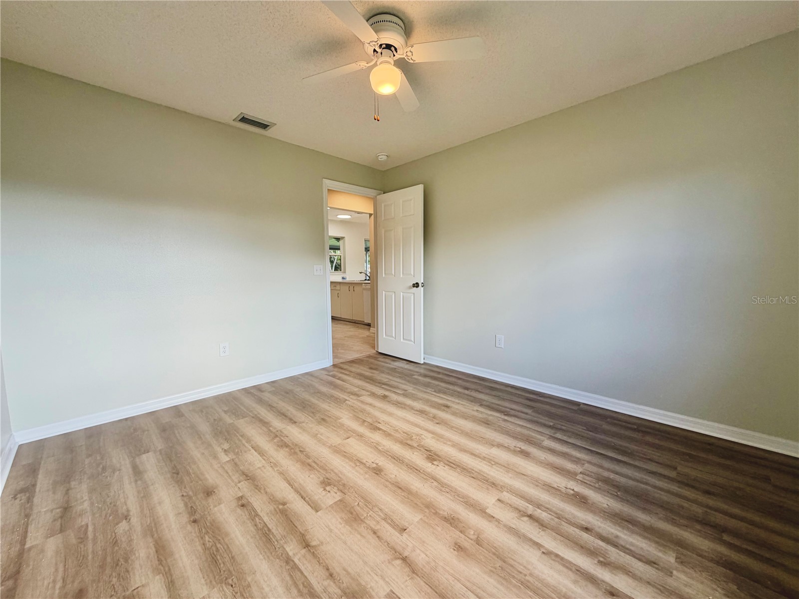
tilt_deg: -4.5
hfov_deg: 102.1
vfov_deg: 85.7
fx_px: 323
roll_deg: +0.4
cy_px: 300
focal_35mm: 14
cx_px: 400
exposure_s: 1/121
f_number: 2.2
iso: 100
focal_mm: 2.22
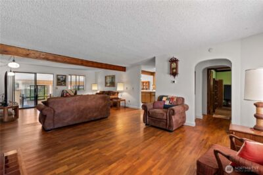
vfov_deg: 77.4
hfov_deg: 100.4
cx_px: 132
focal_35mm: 15
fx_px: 110
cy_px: 88
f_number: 8
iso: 200
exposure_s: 1
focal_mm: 15
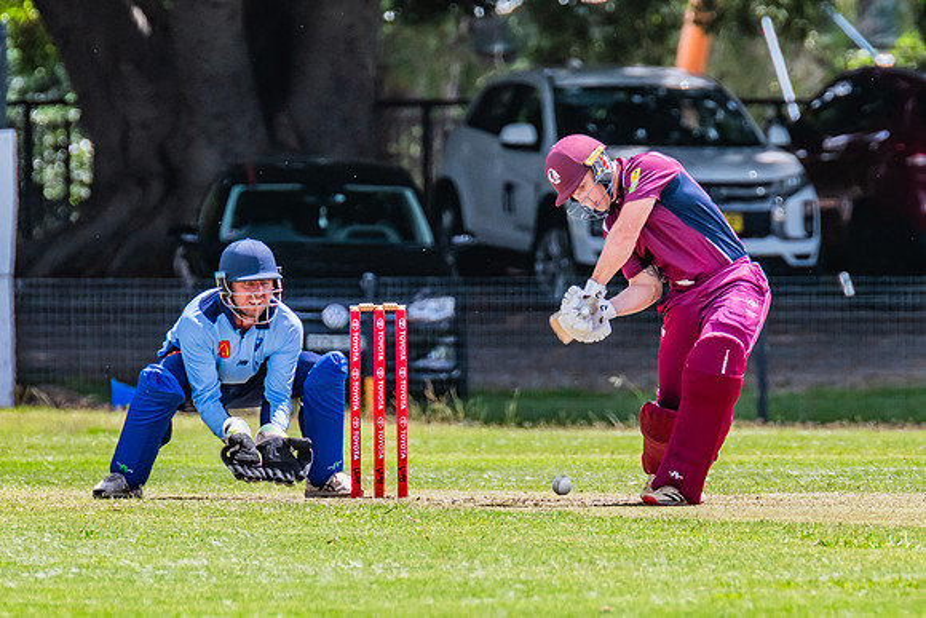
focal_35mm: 929
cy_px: 260
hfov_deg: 2.2
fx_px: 23894
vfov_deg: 1.5
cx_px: 573
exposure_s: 1/1250
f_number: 9
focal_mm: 600
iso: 800
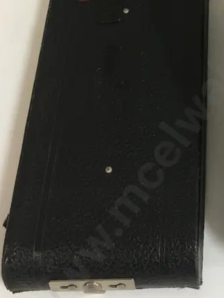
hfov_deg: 20.6
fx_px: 586
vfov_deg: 27.8
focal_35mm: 68
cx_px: 249
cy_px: 44
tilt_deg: -60.4
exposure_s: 1/17
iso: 64
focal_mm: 4.15
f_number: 2.2
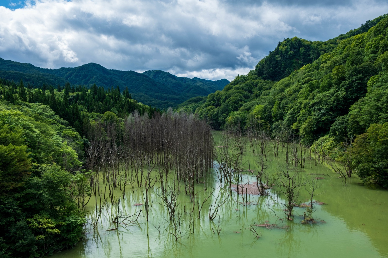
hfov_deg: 63.7
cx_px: 194
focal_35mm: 29
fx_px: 312
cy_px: 129
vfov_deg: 44.9
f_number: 3.6
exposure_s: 1/1250
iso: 200
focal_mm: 19.6
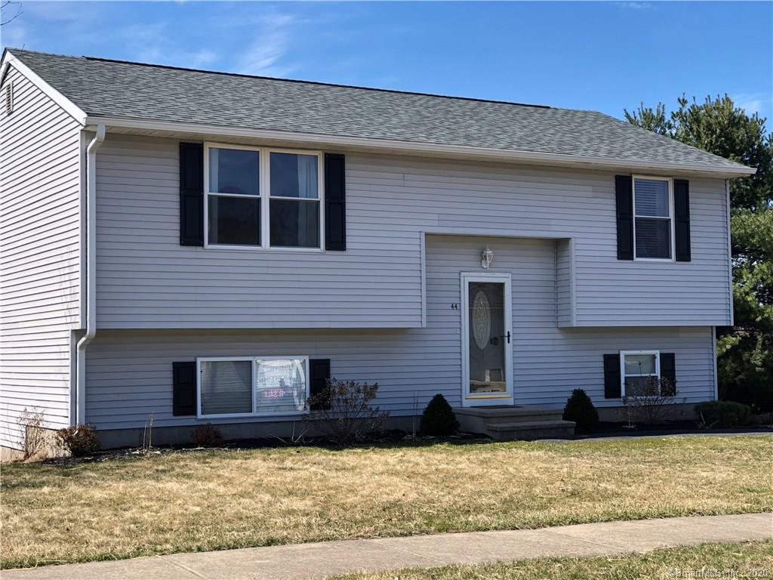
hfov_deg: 33.8
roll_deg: +0.3
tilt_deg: +1.7
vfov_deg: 25.7
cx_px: 386
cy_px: 290
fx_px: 1273
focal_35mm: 57
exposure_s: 1/407
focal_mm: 6.6
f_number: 2.8
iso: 20
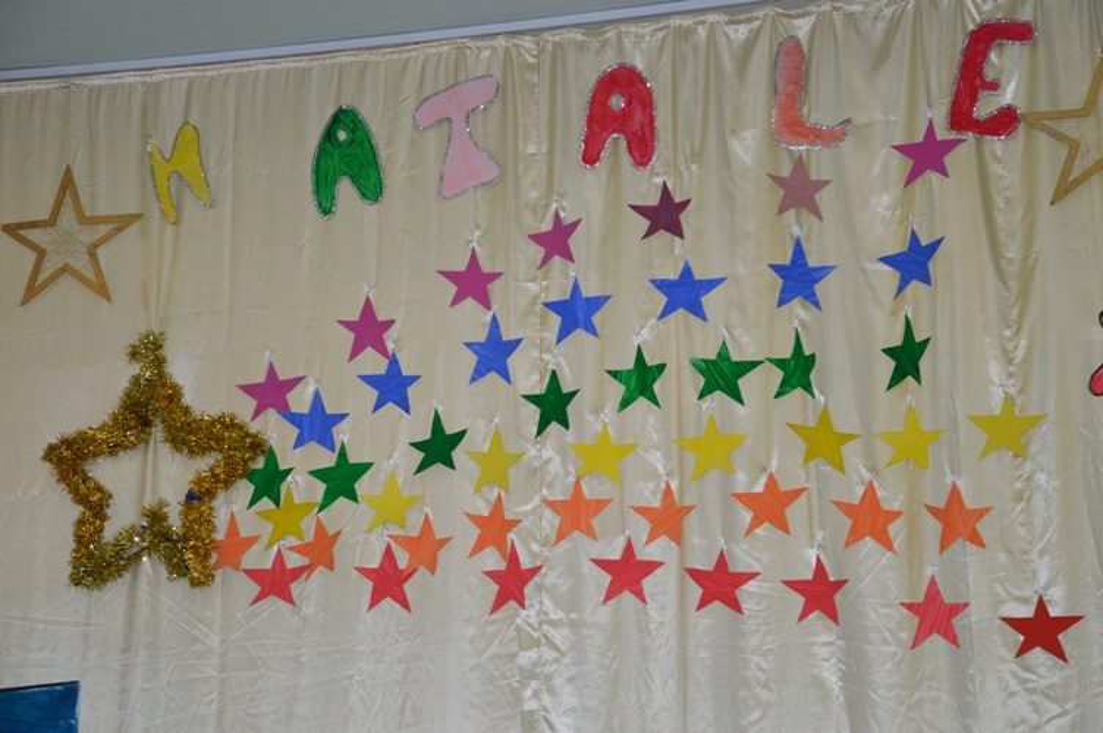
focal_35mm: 93
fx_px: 2847
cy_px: 366
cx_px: 552
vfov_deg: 14.7
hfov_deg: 21.9
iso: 720
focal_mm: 62
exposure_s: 1/60
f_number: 5.3
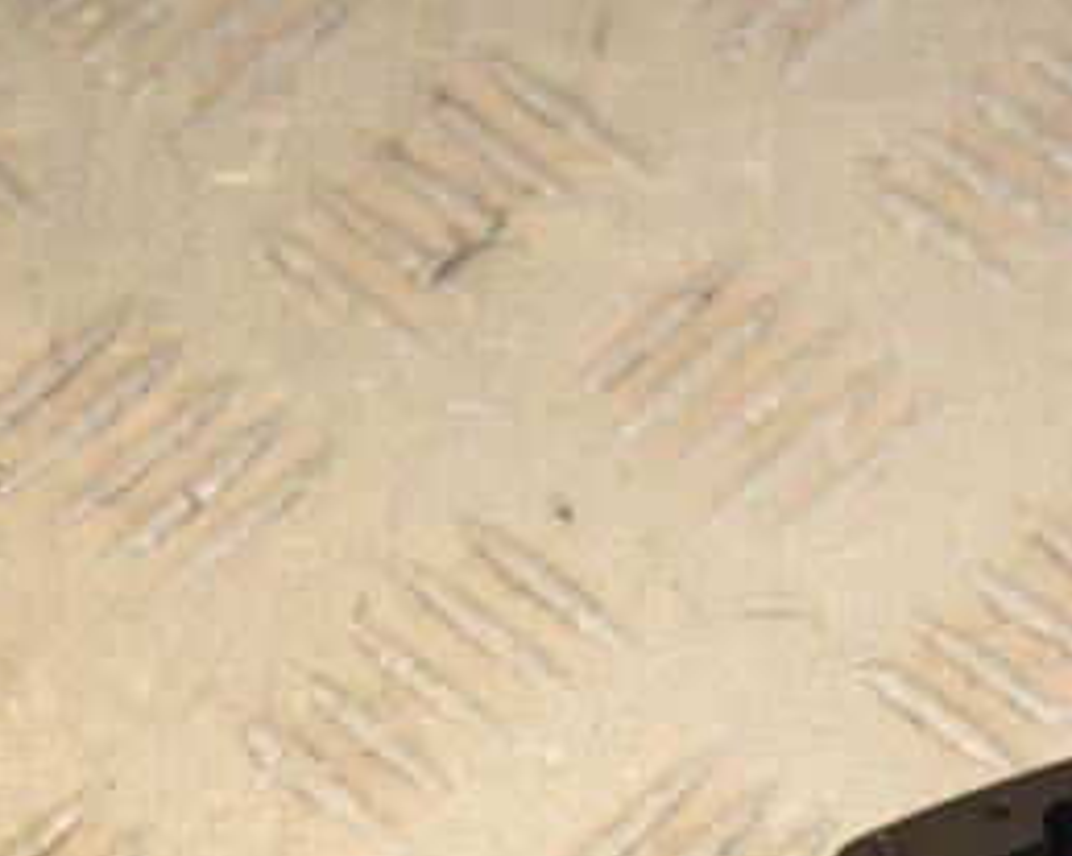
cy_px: 823
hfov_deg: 8.9
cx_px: 1192
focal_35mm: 215
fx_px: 6819
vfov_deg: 7.2
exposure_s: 1/200
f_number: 7.1
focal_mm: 66
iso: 800
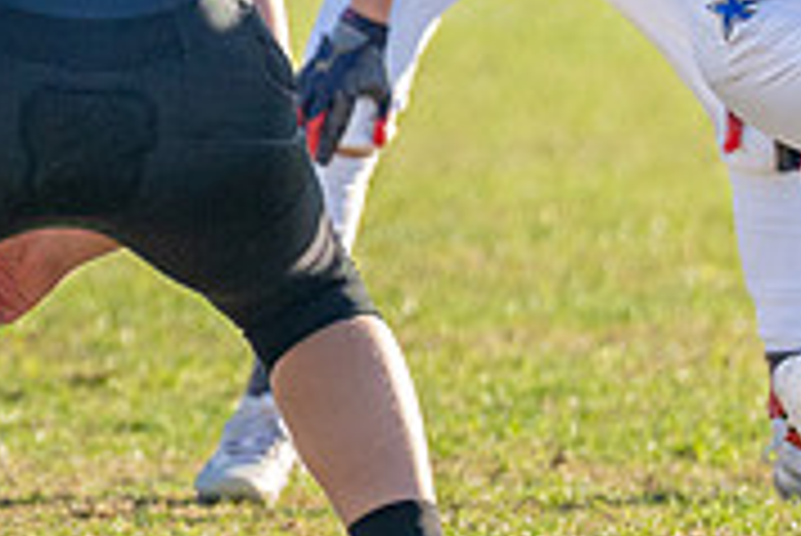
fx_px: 29616
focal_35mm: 1330
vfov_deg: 1.0
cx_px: -666
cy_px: -205
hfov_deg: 1.5
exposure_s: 1/3200
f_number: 2.8
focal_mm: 200
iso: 320
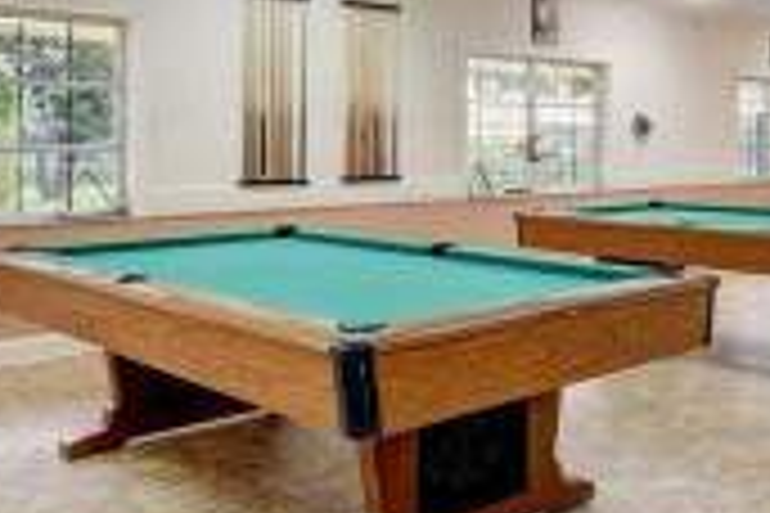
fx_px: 898
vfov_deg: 31.4
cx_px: 576
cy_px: 140
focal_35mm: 42
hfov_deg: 44.9
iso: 640
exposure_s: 1/60
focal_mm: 10
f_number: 7.1
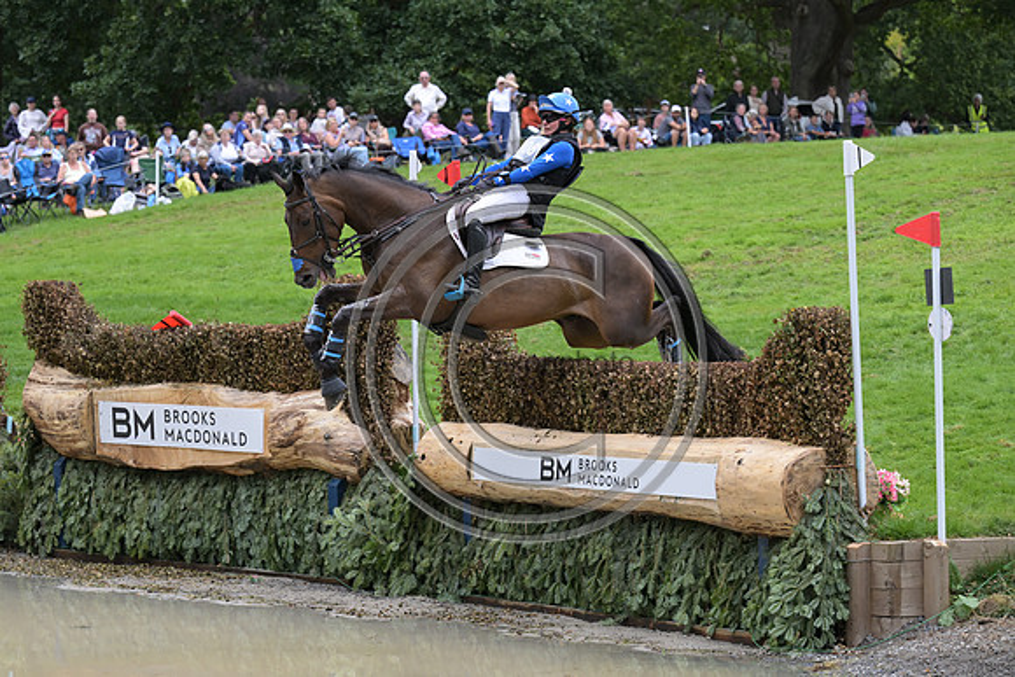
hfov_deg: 16.4
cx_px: 508
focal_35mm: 125
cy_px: 338
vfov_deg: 11.0
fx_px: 3525
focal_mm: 125
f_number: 5.6
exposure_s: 1/1250
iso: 1250
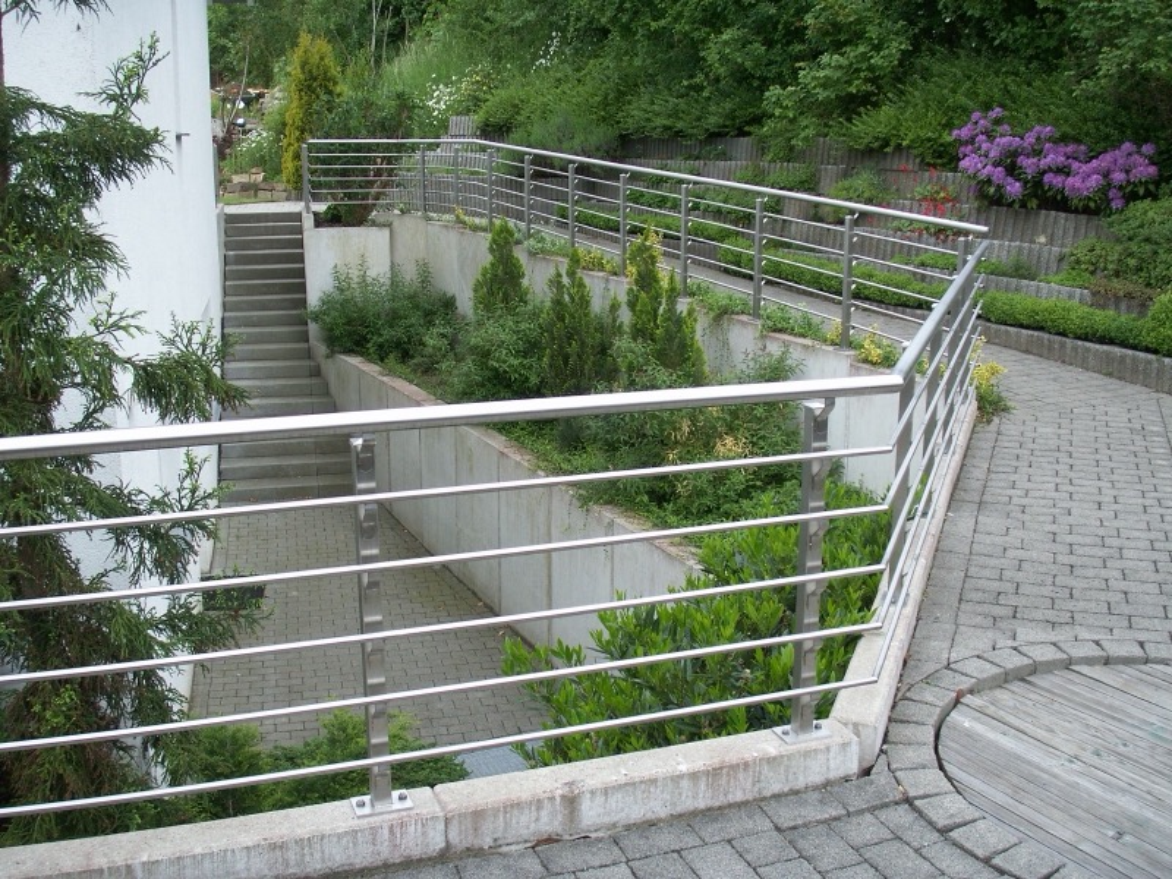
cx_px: 586
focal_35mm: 37
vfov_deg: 38.7
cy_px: 440
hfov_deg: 50.1
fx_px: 1253
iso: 50
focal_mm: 7.7
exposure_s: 1/100
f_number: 3.5
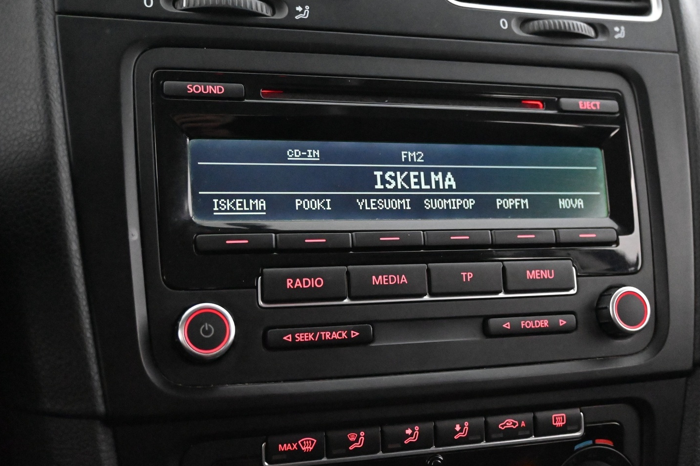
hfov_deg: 46.4
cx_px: 396
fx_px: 814
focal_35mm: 42
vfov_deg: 32.0
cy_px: 222
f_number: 4.2
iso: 14400
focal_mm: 24.5
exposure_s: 1/40
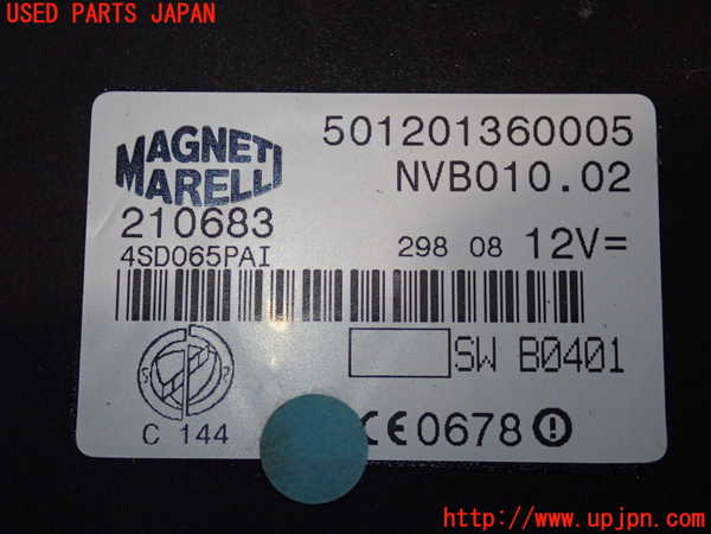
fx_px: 1458
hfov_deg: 27.4
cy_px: 267
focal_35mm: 71
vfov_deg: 20.7
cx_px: 356
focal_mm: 12.73
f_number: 3.9
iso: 640
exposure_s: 1/100
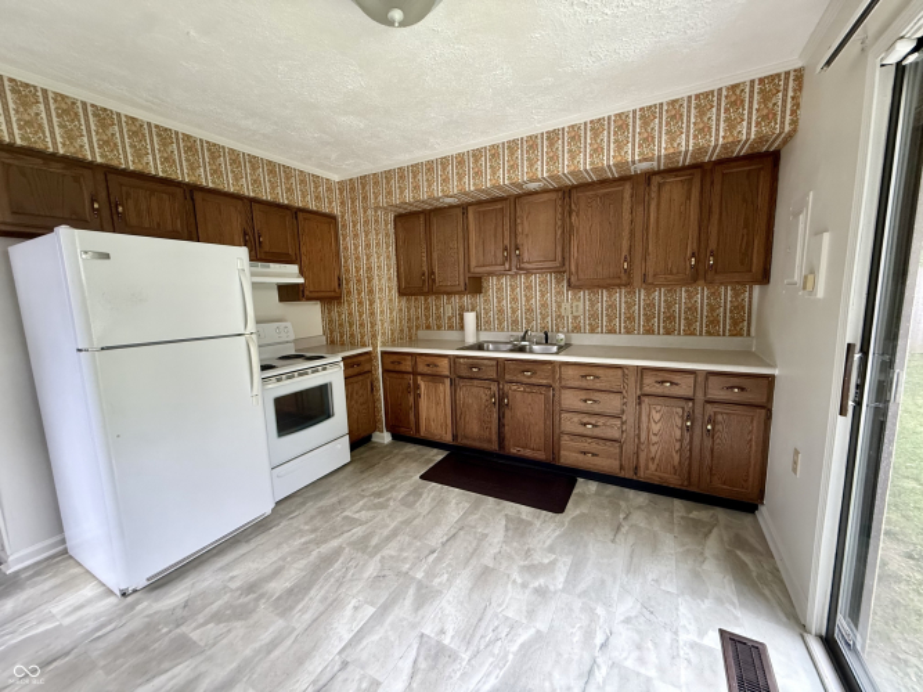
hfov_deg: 102.1
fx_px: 373
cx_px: 462
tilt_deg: -7.4
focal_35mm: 14
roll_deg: +1.5
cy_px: 346
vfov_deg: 85.7
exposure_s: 1/99
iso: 320
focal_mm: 2.22
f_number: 2.2
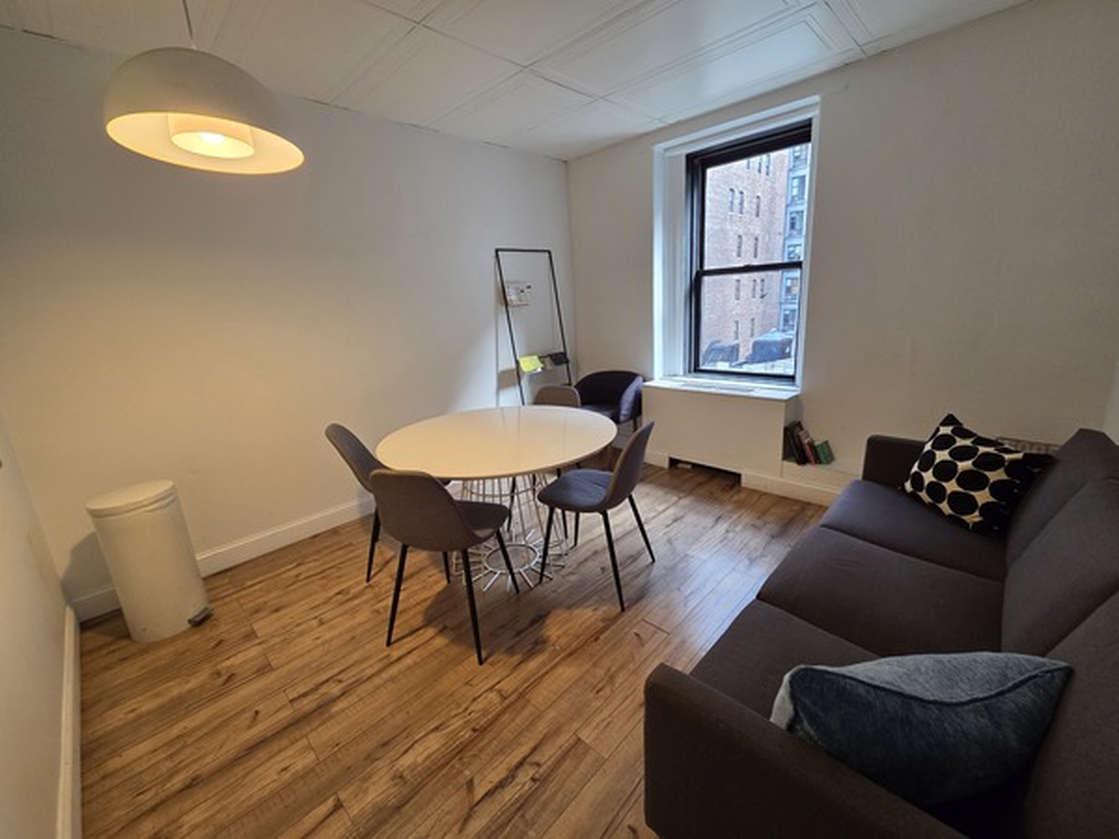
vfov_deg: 89.9
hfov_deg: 106.2
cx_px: 560
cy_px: 420
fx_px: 420
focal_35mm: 13
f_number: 2.2
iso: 200
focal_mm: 2.2
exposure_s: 1/60
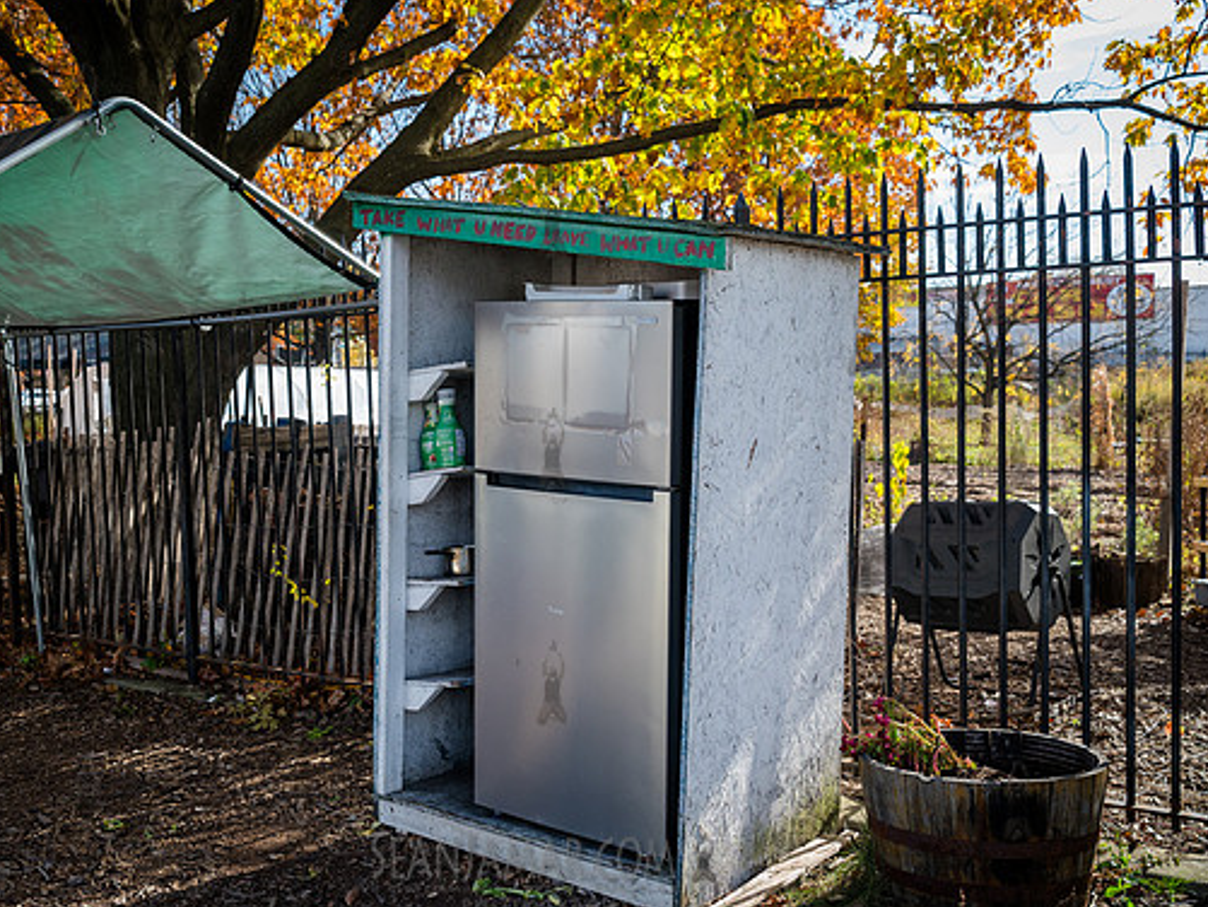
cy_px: 449
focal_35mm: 39
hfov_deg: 47.8
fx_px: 1361
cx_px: 550
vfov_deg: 36.8
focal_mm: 35
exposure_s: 1/500
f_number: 5
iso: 1000
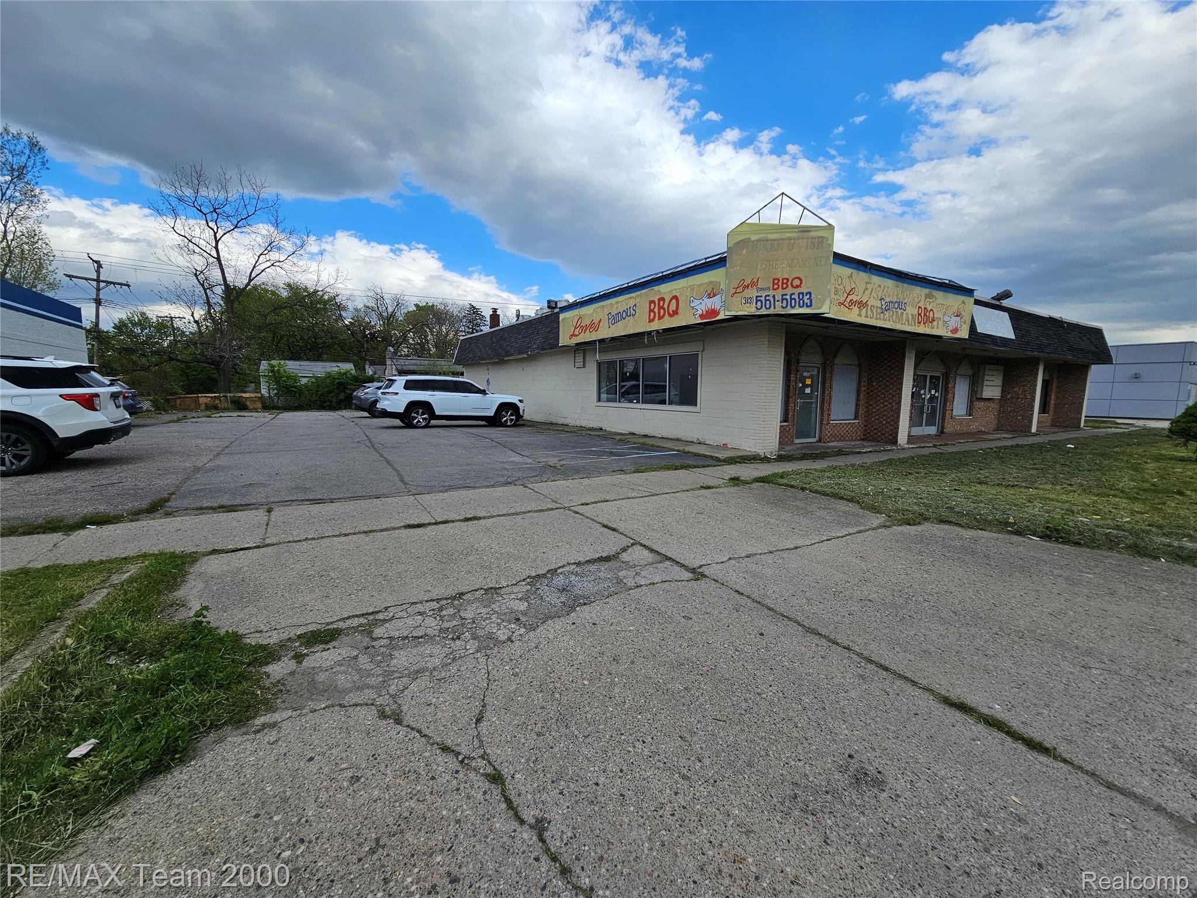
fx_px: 450
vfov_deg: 89.9
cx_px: 598
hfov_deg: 106.2
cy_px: 449
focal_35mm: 13
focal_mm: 2.2
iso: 50
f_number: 2.2
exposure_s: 1/2283
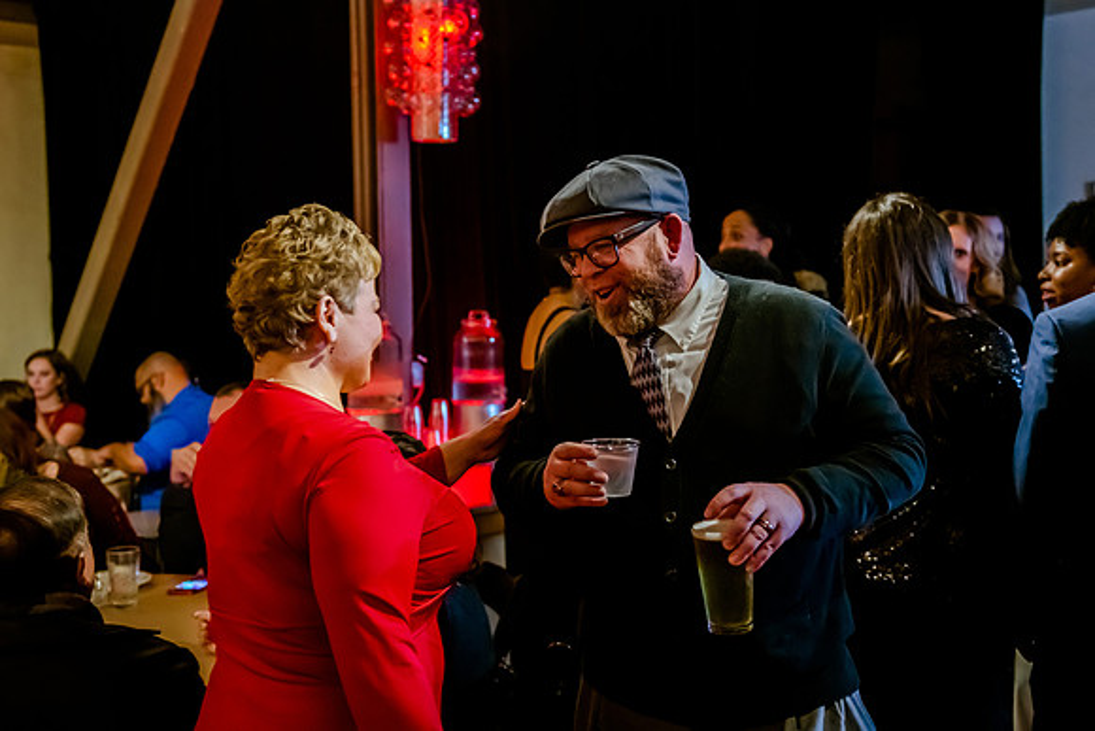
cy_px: 330
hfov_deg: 42.3
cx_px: 547
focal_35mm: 46
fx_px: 1414
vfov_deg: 29.0
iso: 4000
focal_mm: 40
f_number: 2.8
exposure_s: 1/160
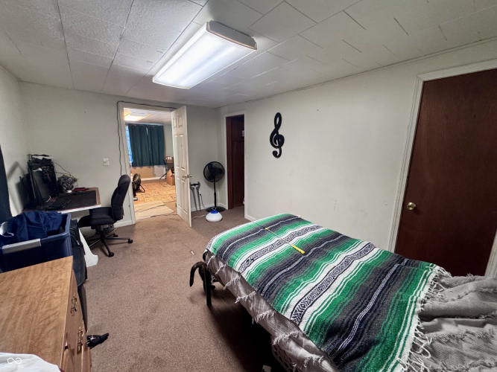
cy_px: 186
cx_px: 248
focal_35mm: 14
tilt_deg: -12.3
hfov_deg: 102.1
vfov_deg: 85.7
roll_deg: -0.8
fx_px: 201
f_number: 2.2
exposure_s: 1/60
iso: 400
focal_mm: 2.22
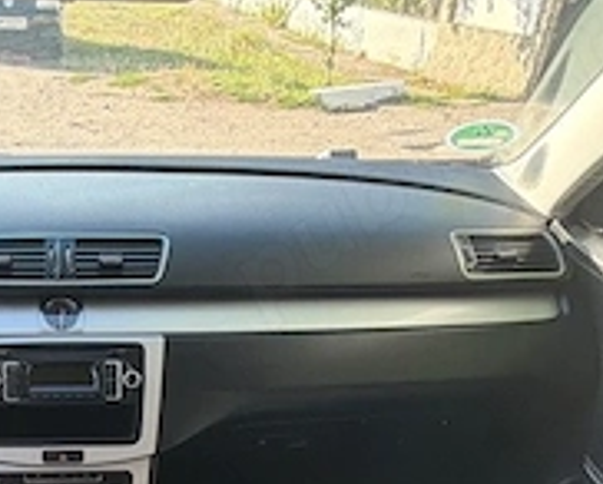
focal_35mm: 45
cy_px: 680
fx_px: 804
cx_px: 66
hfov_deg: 38.4
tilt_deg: -43.2
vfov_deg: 26.5
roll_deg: +0.2
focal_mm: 2.22
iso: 100
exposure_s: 1/121
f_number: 2.2
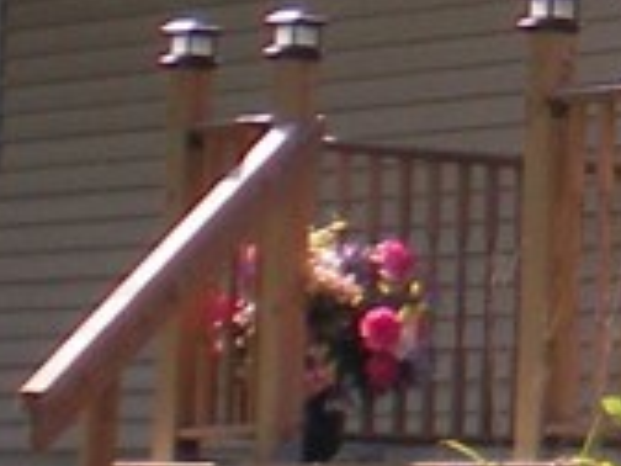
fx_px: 4162
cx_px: 1467
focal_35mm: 232
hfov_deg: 7.9
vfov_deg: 6.4
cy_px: -152
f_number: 3.1
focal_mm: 6.3
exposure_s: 1/400
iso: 64
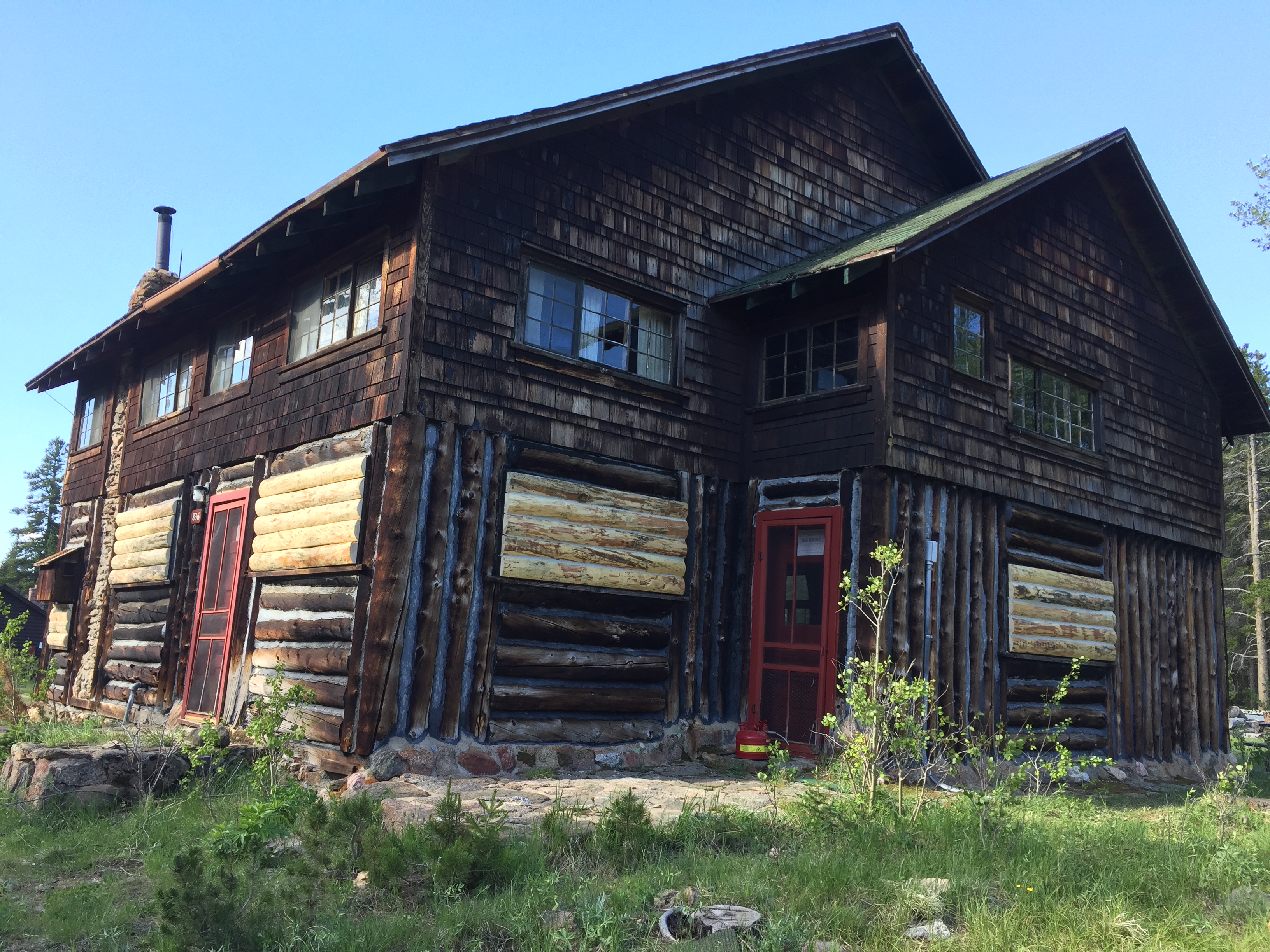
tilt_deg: +9.8
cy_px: 476
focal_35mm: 29
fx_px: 1064
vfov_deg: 48.2
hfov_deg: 61.7
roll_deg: -4.5
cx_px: 635
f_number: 2.2
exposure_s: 1/154
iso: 32
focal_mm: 4.15
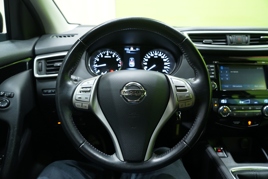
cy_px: 90
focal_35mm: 24
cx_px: 134
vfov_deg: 53.1
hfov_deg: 73.7
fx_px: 179
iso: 800
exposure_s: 1/20
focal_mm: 24
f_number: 4.5
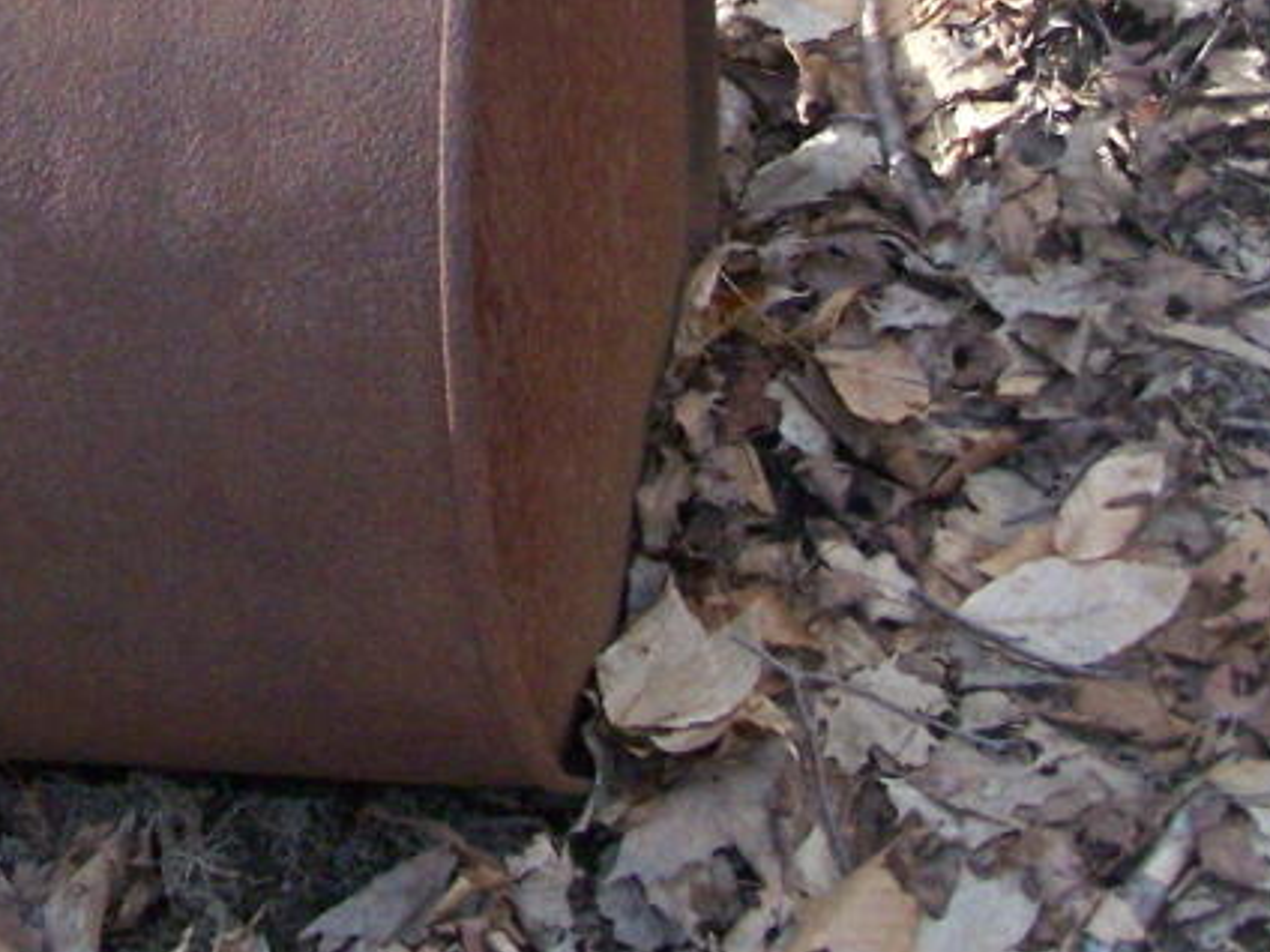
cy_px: -102
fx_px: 4256
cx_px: -30
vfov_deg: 12.5
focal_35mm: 116
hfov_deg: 16.6
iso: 400
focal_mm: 8
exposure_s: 1/320
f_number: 3.2
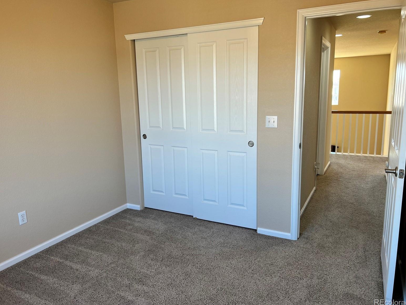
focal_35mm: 27
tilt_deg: -11.0
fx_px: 317
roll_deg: +1.9
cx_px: 206
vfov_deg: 51.4
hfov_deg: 65.3
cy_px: 150
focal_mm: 5.7
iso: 50
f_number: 1.5
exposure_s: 1/120
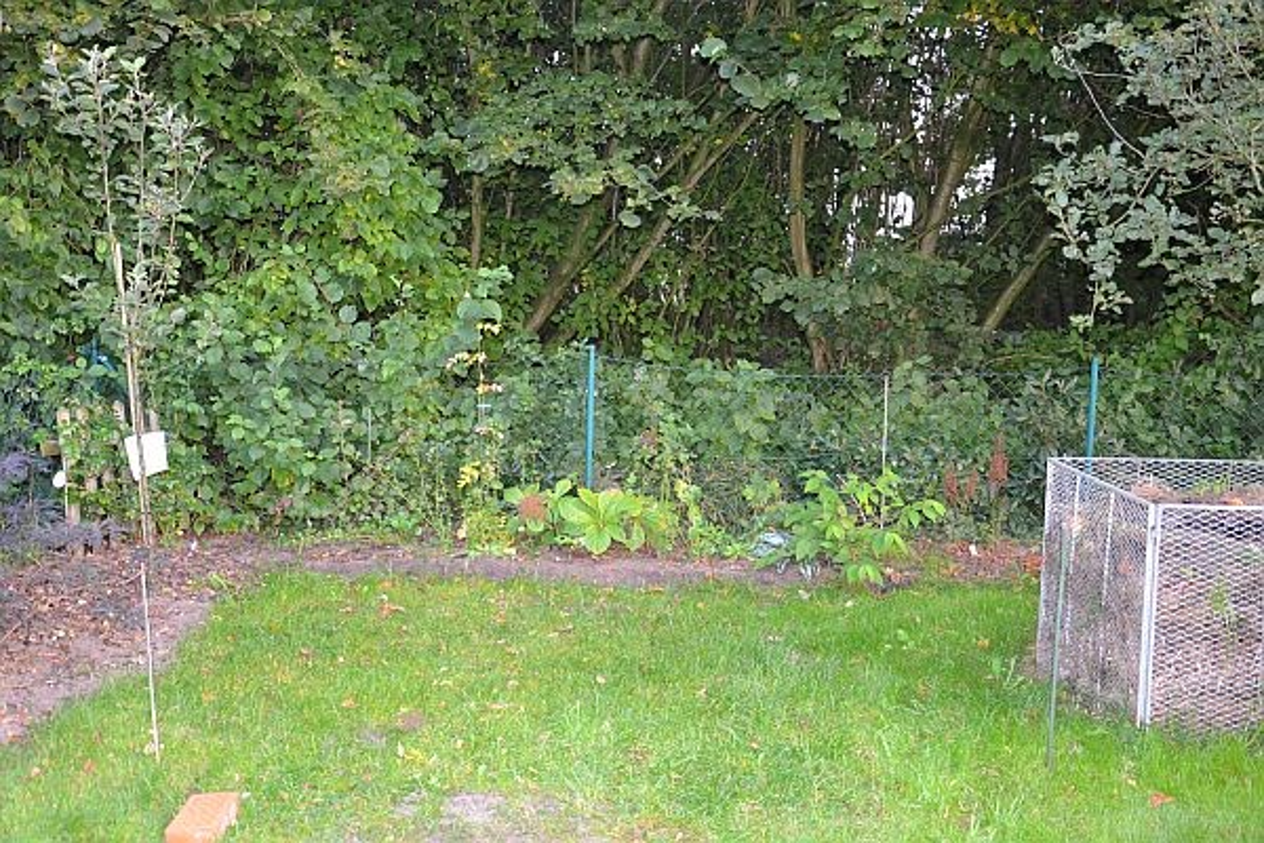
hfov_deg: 49.6
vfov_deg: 34.2
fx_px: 1369
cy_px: 422
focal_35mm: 39
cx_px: 632
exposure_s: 1/60
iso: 1000
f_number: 4
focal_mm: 26
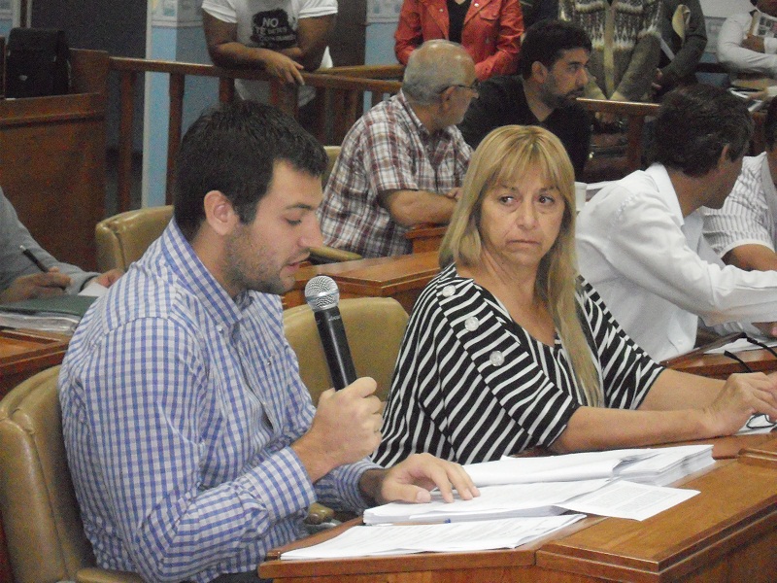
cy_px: 292
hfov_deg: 18.2
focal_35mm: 108
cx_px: 388
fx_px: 2424
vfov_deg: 13.7
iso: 1600
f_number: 5.9
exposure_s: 1/60
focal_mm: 19.6
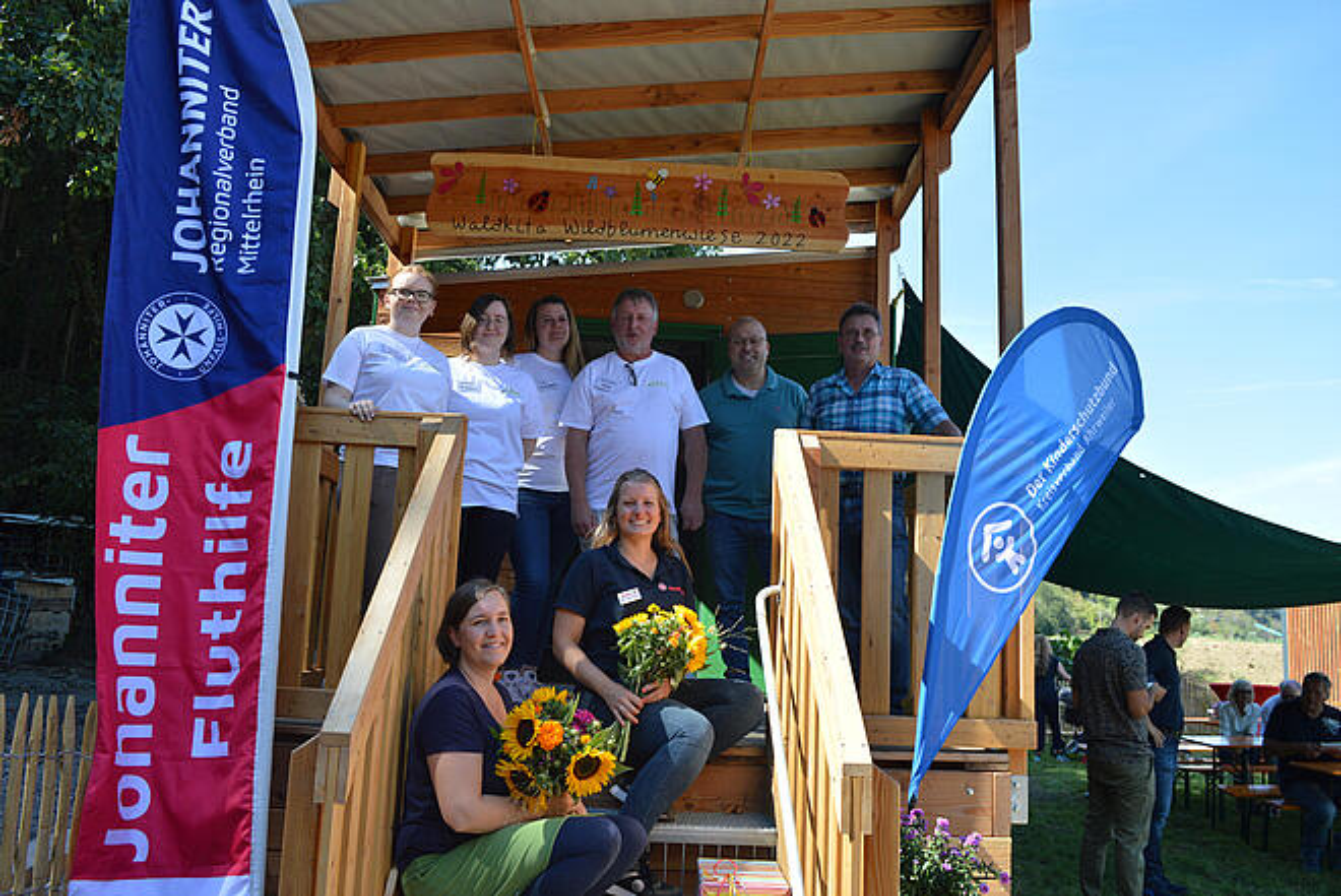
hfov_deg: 67.3
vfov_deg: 48.0
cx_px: 670
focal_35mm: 27
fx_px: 1006
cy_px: 448
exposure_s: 1/160
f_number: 6.3
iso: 100
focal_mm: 18
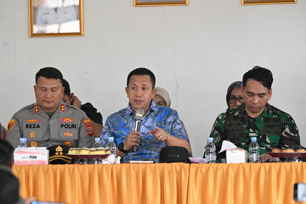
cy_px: 102
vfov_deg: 5.3
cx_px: 153
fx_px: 2210
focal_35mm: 260
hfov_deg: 7.9
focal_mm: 260
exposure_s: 1/250
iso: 9000
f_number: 5.6
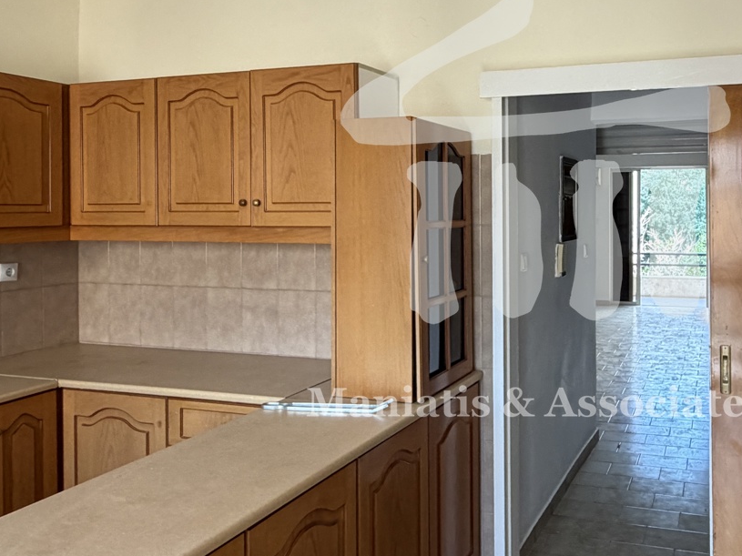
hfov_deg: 53.5
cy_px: 206
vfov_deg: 42.6
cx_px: 534
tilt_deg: +0.4
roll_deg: +0.5
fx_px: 707
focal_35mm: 33
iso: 200
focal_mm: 2.22
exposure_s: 1/121
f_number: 2.2
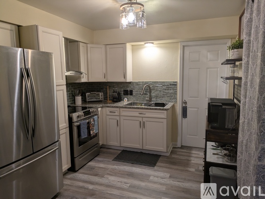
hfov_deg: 69.4
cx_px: 132
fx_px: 191
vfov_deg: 54.9
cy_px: 100
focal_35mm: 25
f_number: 1.89
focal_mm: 5.43
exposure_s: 1/60
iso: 86
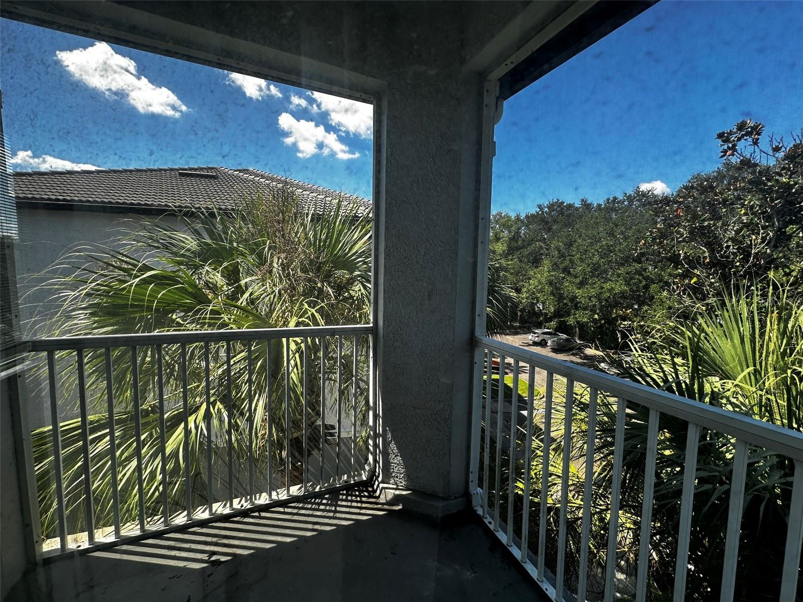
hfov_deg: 102.1
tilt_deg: -6.0
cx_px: 402
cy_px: 301
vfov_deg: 85.7
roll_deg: -1.7
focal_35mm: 14
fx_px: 325
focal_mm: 2.22
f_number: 2.2
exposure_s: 1/344
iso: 40
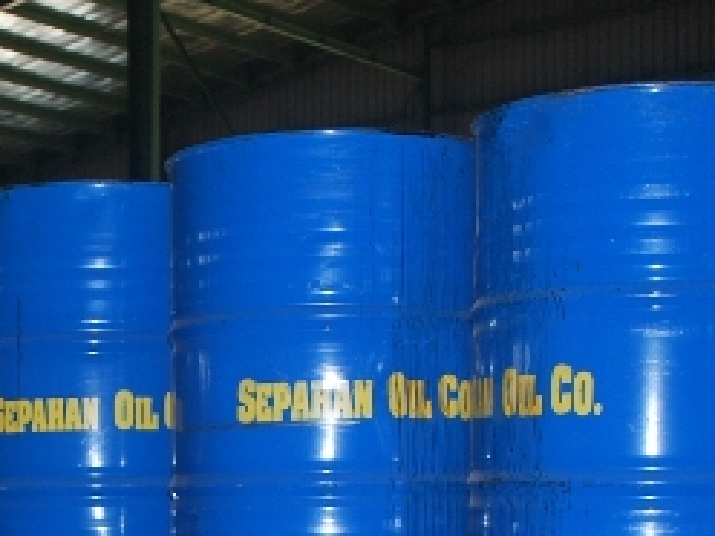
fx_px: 1797
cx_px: 72
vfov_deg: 16.4
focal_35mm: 87
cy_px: 620
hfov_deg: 22.0
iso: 200
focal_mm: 22
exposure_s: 1/60
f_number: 4
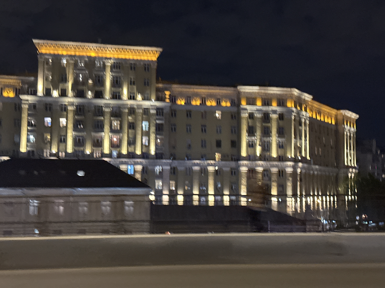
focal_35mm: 48
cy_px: 144
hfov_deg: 39.7
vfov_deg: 30.3
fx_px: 534
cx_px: 192
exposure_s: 1/25
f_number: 1.78
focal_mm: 6.86
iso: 500
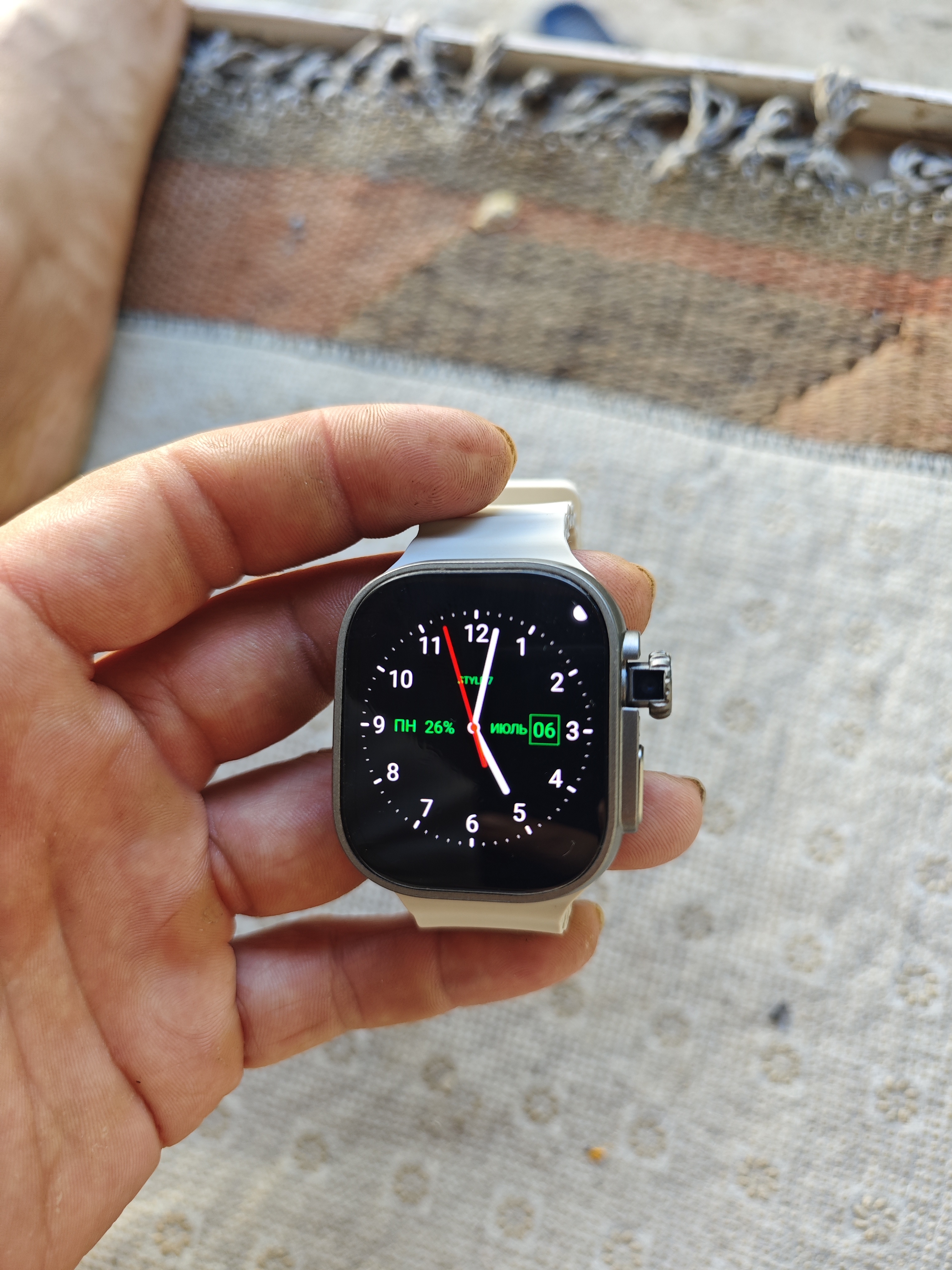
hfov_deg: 58.9
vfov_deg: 73.9
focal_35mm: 23
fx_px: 843
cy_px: 635
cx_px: 476
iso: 160
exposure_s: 1/100
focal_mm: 8.7
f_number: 1.9
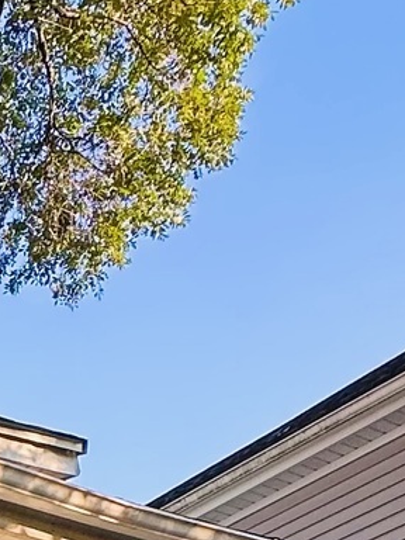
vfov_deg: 18.7
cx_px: -413
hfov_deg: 14.5
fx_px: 1310
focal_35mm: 84
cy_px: 935
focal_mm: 2.22
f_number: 2.2
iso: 40
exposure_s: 1/148
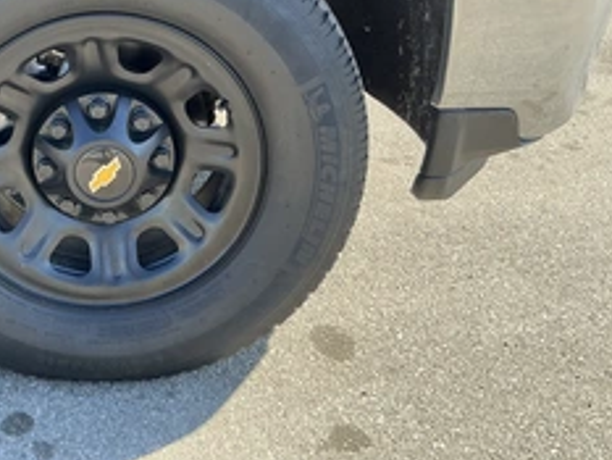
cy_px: 71
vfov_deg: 29.4
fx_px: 849
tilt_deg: -15.4
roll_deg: -4.1
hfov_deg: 37.8
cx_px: 100
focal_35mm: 48
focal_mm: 3
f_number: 1.8
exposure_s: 1/216
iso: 25
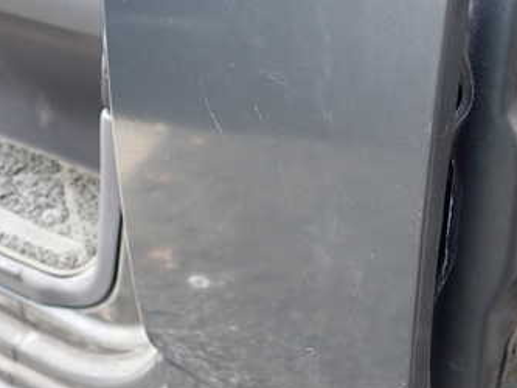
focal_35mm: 54
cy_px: 211
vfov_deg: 27.0
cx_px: 303
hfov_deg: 35.4
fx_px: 807
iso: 200
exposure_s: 1/30
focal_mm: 5.4
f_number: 2.3
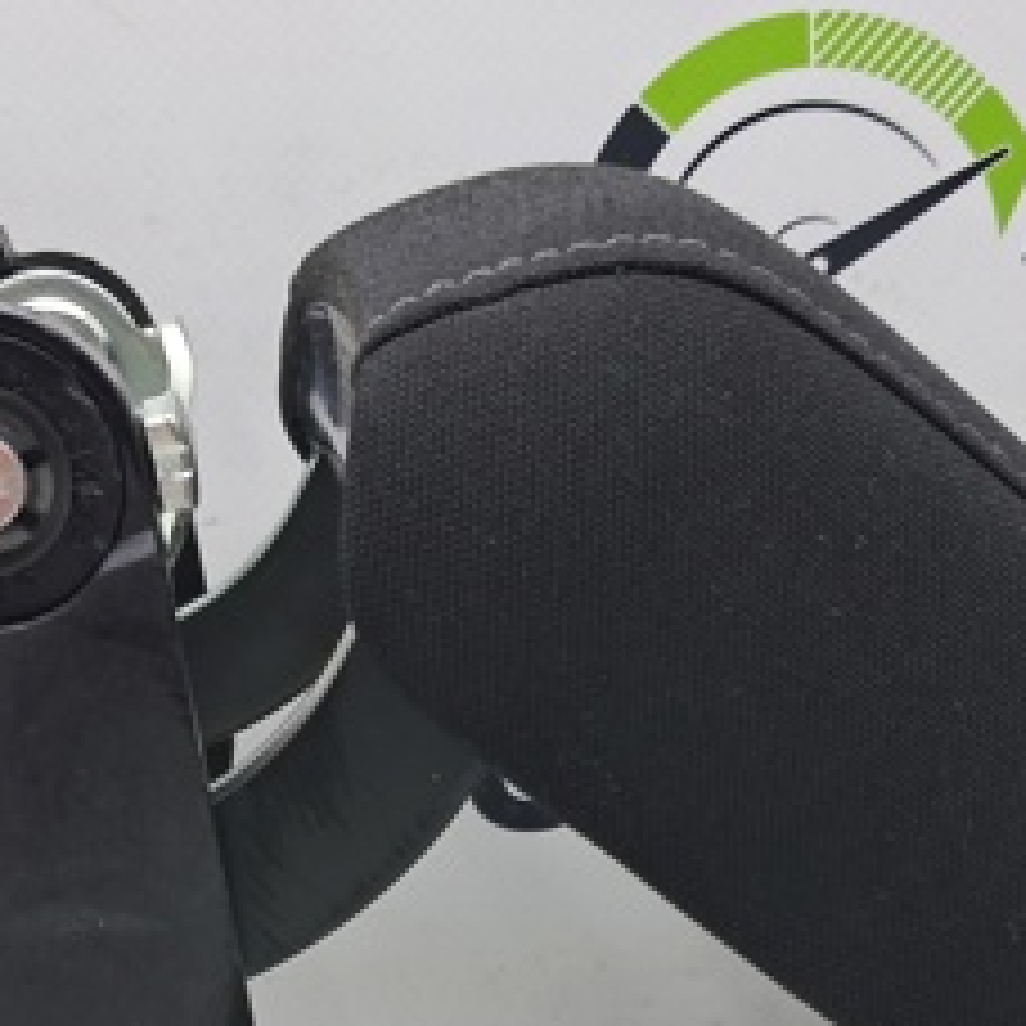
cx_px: 536
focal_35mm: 67
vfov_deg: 24.4
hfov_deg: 25.7
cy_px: 1055
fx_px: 2247
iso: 50
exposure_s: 1/50
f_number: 1.8
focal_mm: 4
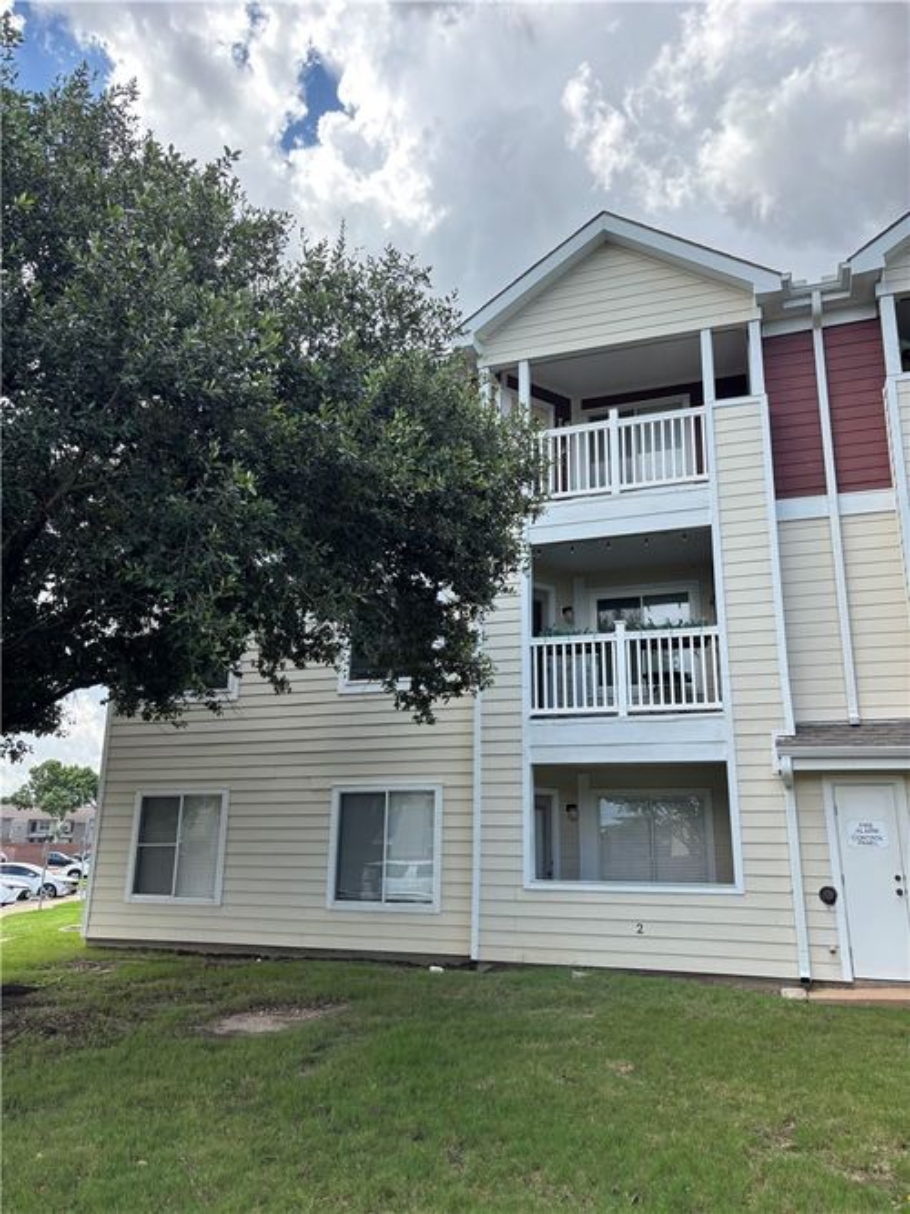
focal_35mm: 26
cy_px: 607
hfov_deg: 53.0
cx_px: 455
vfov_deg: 67.3
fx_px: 912
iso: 50
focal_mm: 5.96
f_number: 1.6
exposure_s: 1/1139
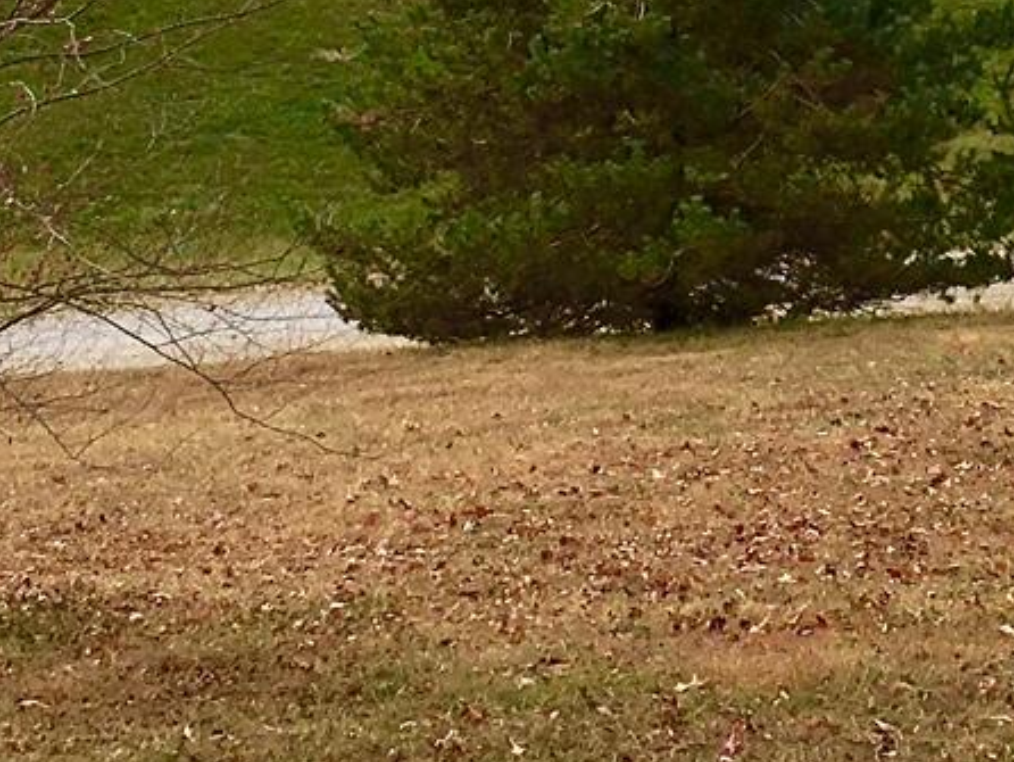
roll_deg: +0.2
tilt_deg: -11.5
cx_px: 962
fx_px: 3839
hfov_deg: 14.8
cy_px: -109
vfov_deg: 11.2
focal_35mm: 131
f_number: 2.2
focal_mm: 4.15
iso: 25
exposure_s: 1/1832
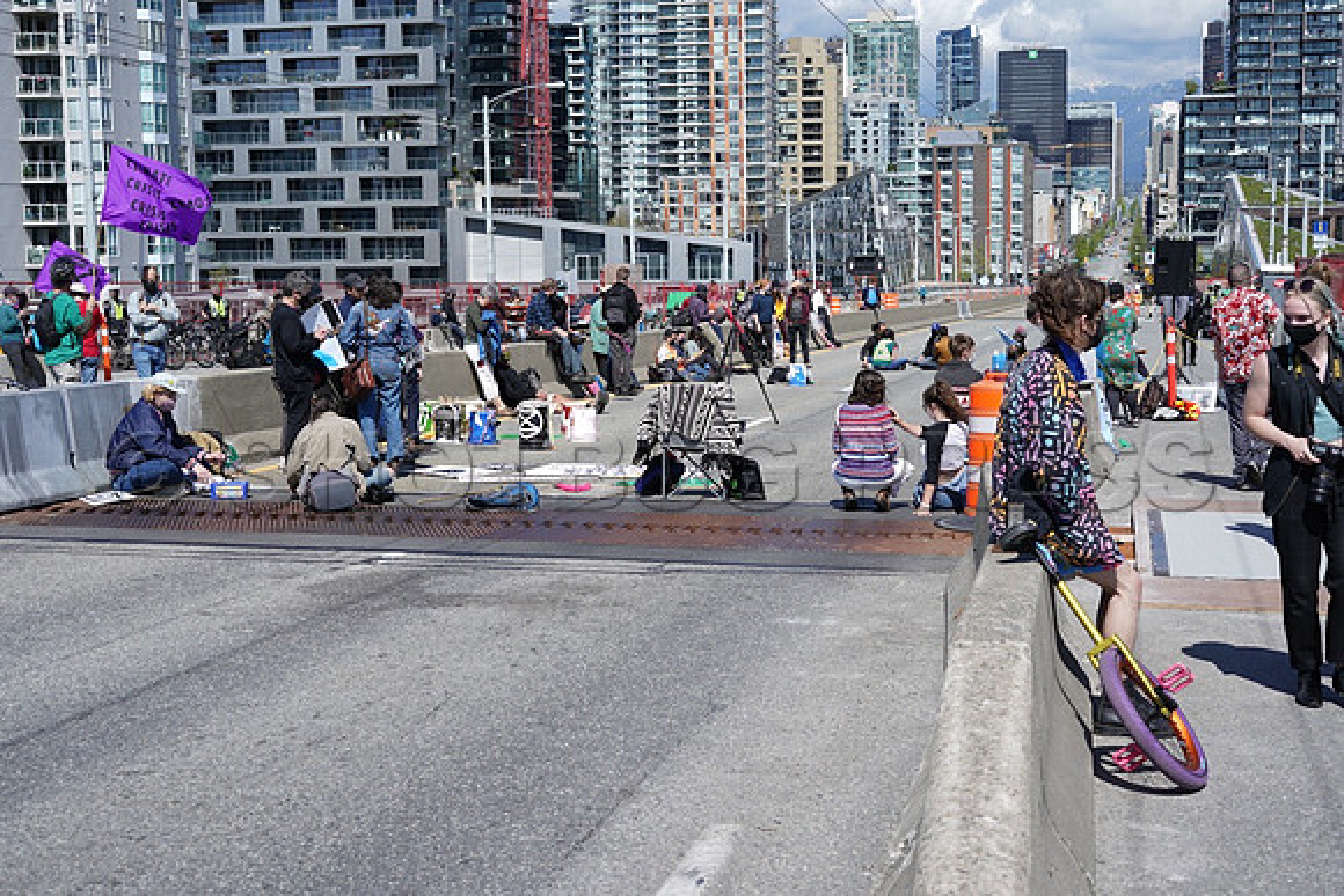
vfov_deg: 27.0
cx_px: 672
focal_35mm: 50
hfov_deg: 39.6
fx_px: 1867
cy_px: 448
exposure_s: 1/320
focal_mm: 50
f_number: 6.3
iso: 80
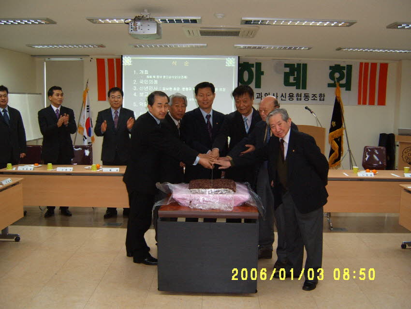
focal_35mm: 37
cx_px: 206
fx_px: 439
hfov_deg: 50.1
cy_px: 154
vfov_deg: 38.7
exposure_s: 1/30
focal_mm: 6.2
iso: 141
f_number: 2.9
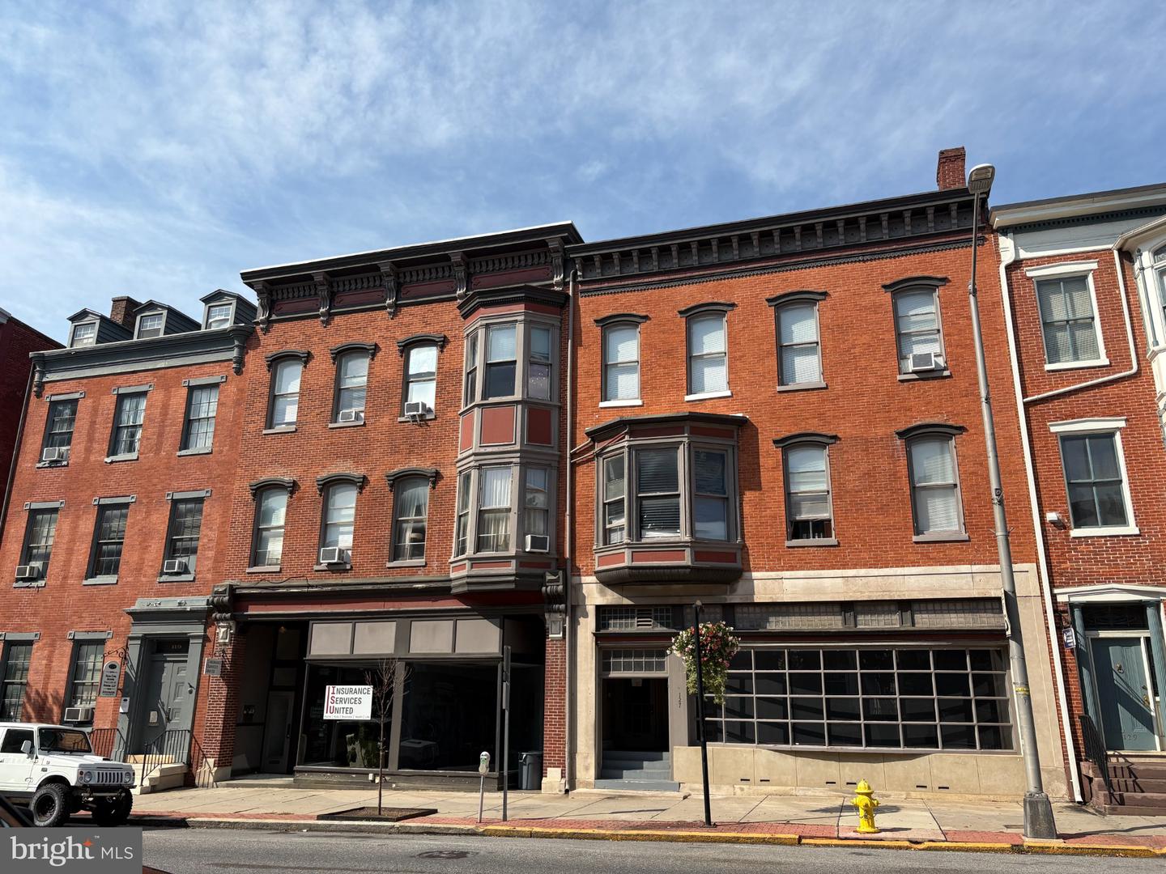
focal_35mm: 26
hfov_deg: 67.3
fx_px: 876
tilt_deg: +16.8
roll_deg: -0.4
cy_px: 437
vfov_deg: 53.1
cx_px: 583
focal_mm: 5.96
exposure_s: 1/3623
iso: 50
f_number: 1.6
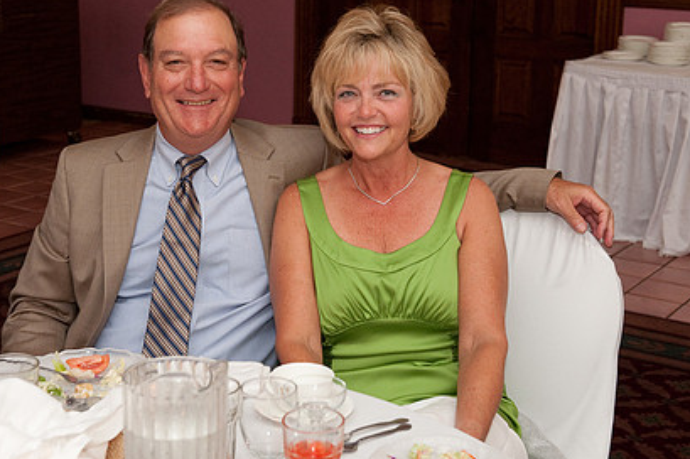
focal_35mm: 68
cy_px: 143
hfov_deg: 29.7
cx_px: 321
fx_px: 1302
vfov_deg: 19.9
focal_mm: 48
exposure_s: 1/60
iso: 1600
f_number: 5.6
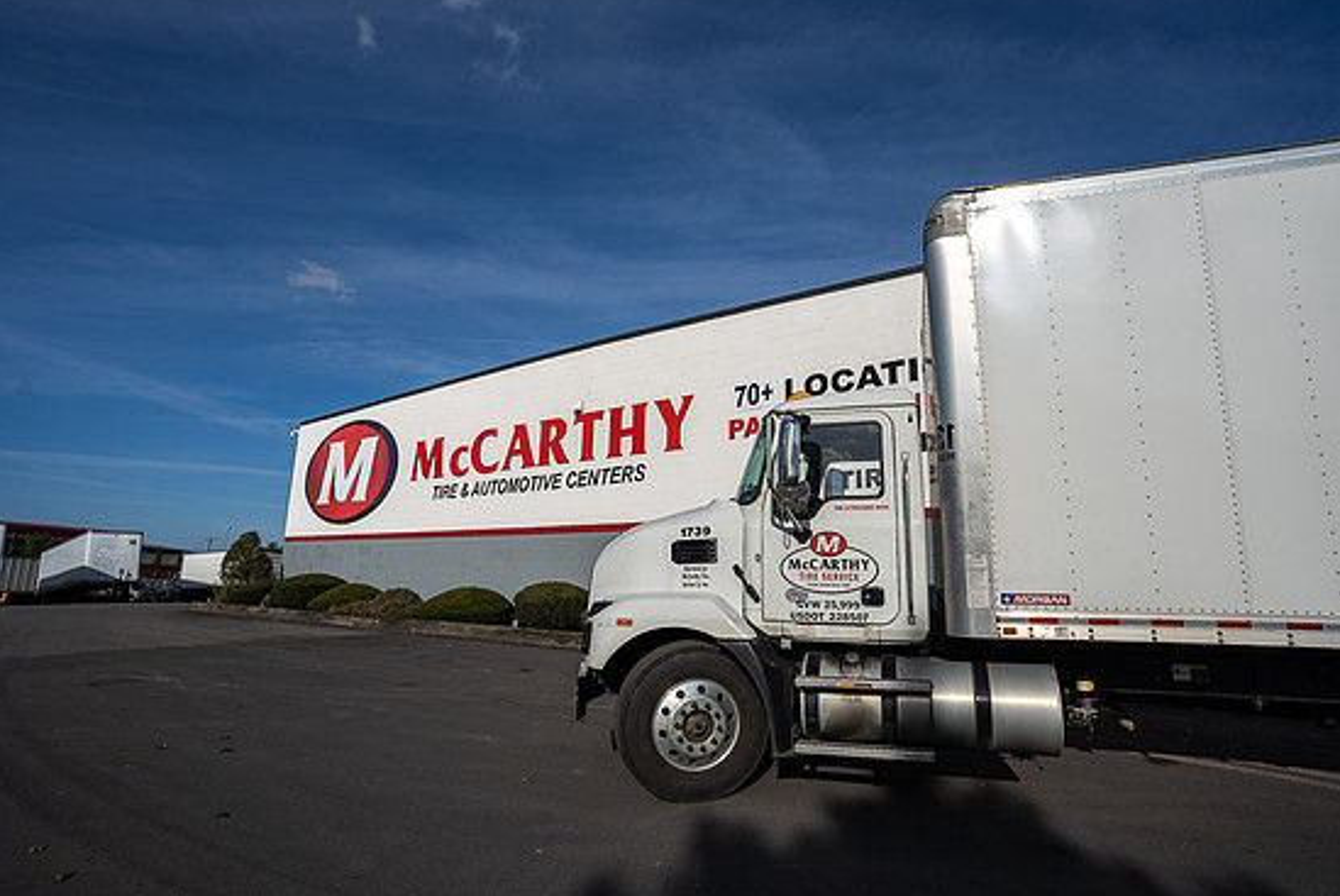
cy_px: 438
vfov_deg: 64.6
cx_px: 661
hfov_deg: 86.9
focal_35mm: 19
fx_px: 708
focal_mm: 18
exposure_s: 1/1600
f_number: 7.1
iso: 125
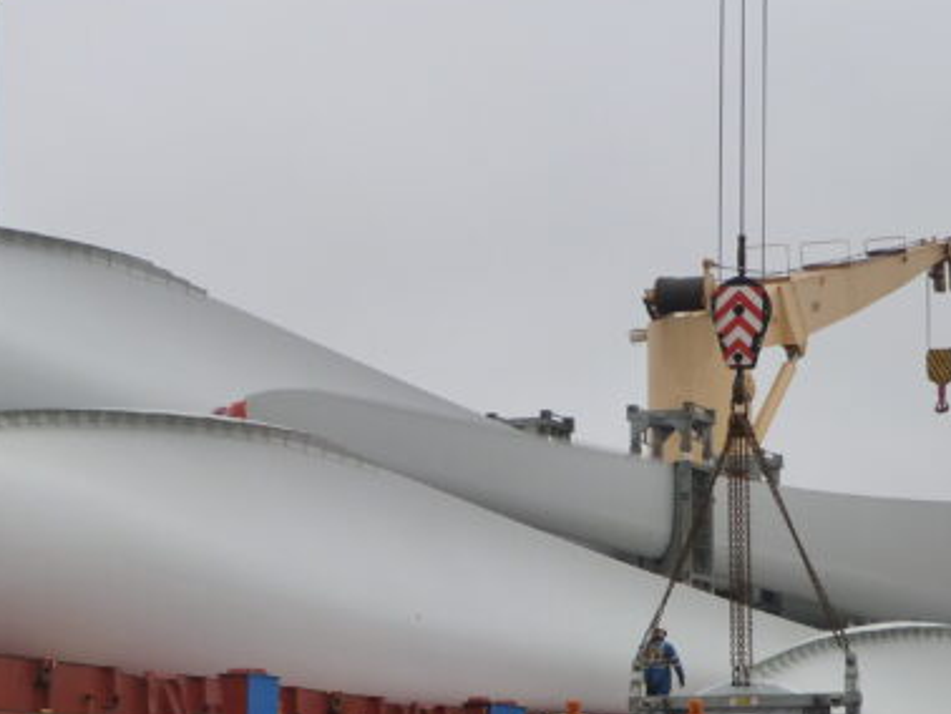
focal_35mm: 130
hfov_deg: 15.2
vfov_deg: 11.4
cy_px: 508
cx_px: 428
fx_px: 3574
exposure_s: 1/100
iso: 125
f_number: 3.3
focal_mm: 11.6
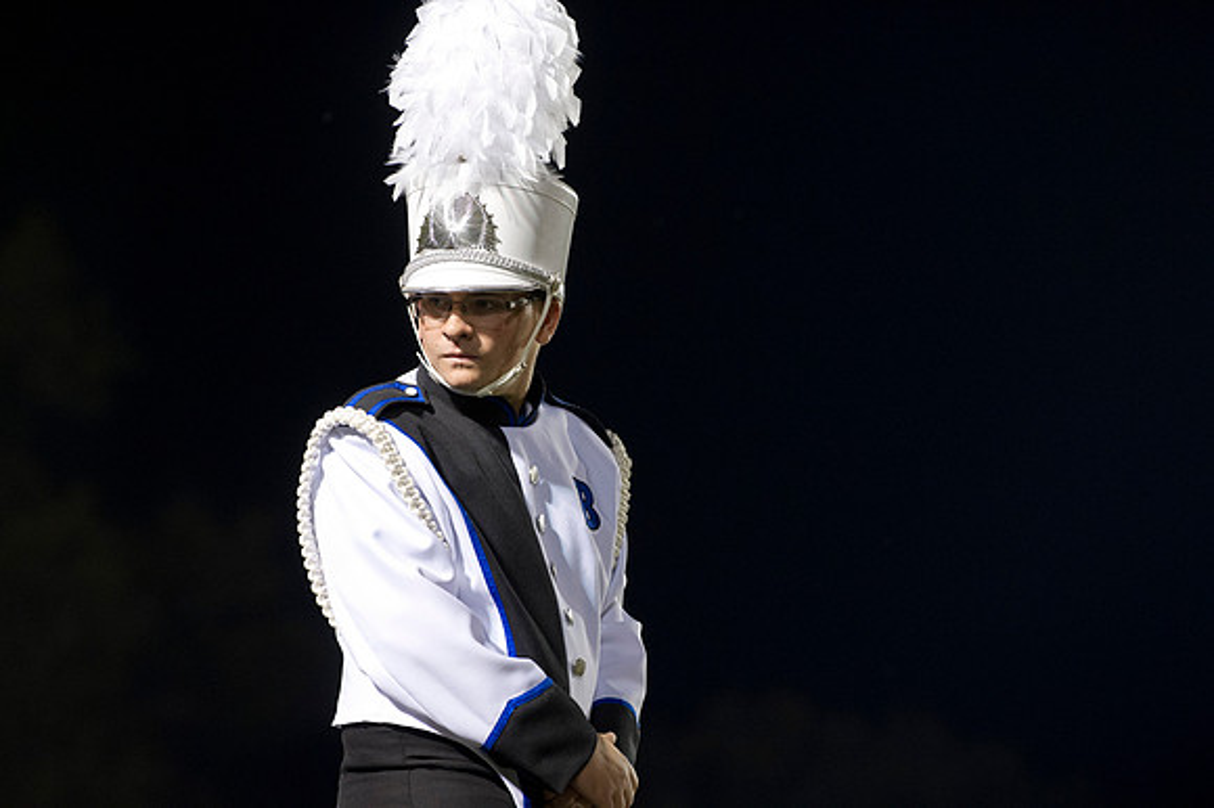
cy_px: 404
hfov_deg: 11.8
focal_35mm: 175
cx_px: 607
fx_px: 5898
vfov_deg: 7.8
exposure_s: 1/125
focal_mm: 175
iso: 3200
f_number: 3.5
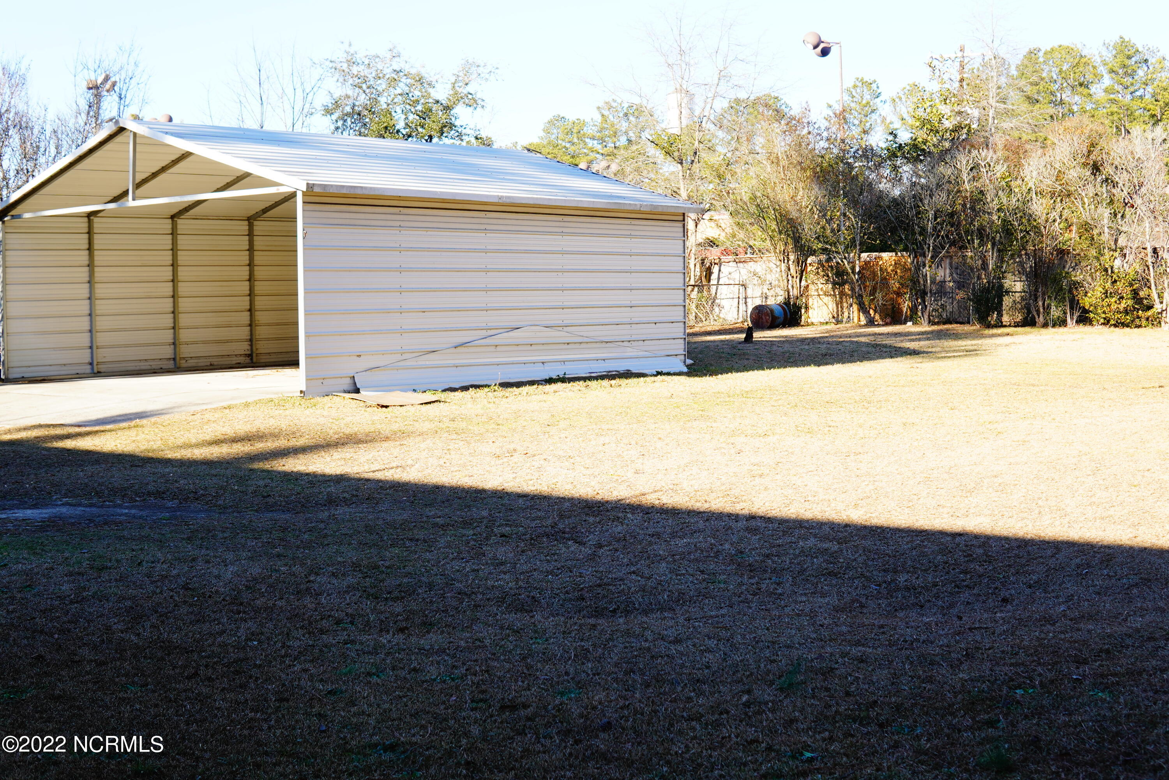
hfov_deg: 43.6
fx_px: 1461
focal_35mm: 45
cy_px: 390
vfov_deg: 29.9
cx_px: 584
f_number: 5.6
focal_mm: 30
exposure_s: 1/125
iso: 100
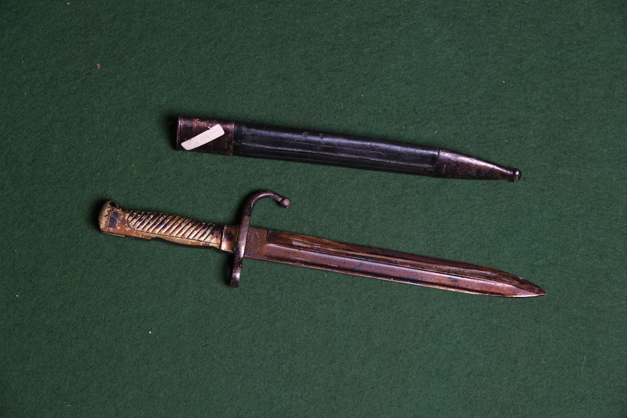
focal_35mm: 83
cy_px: 209
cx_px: 314
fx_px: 1446
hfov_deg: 24.5
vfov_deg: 16.5
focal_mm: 55
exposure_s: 1/160
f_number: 5
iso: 320
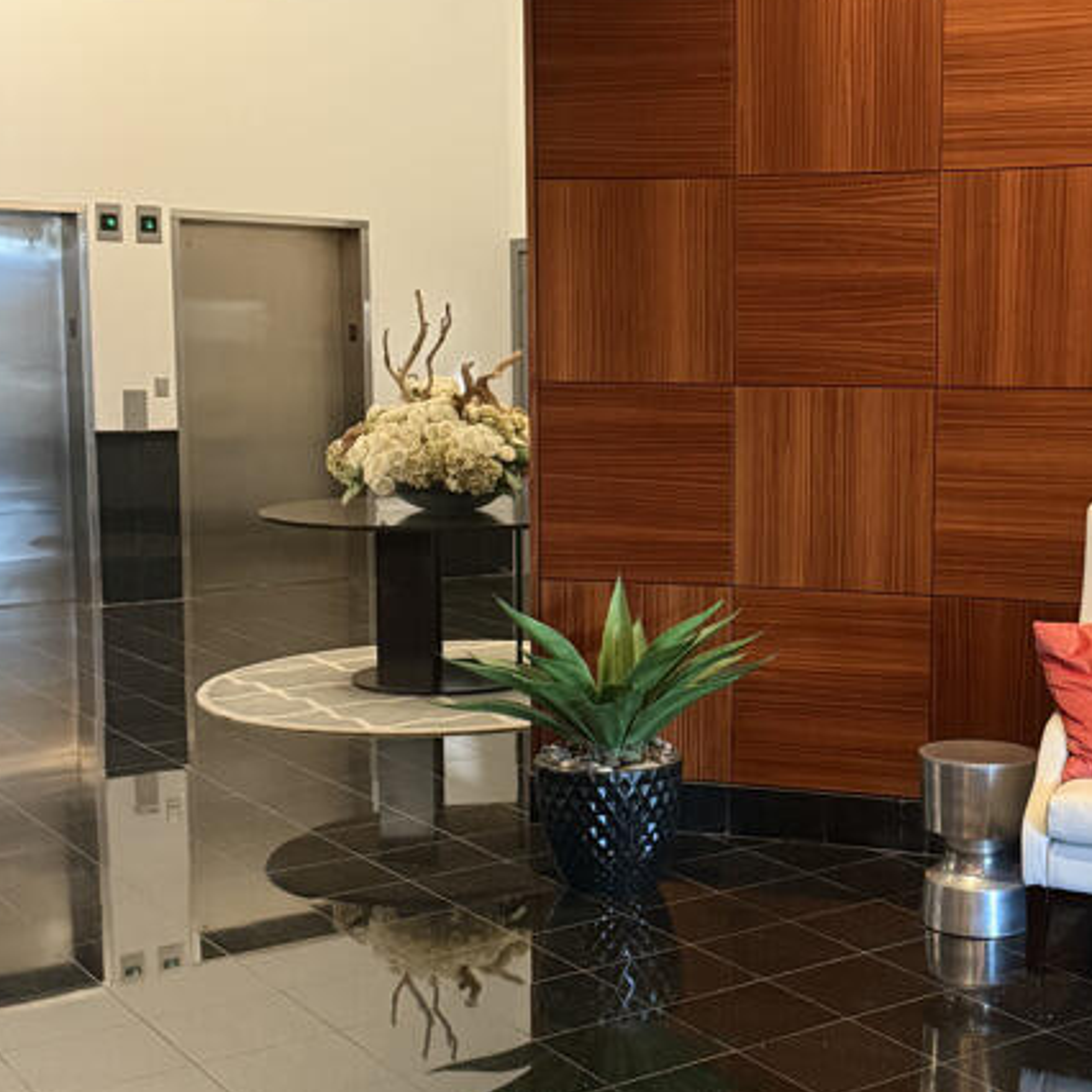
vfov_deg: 33.4
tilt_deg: -5.9
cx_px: 779
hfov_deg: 32.9
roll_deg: -1.3
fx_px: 1820
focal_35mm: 51
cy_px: 536
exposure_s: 1/40
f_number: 1.78
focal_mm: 6.76
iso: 800
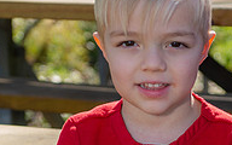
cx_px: 203
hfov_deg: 9.1
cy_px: 158
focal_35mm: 230
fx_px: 1454
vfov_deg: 5.7
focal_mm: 58
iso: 50
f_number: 4
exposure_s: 1/250
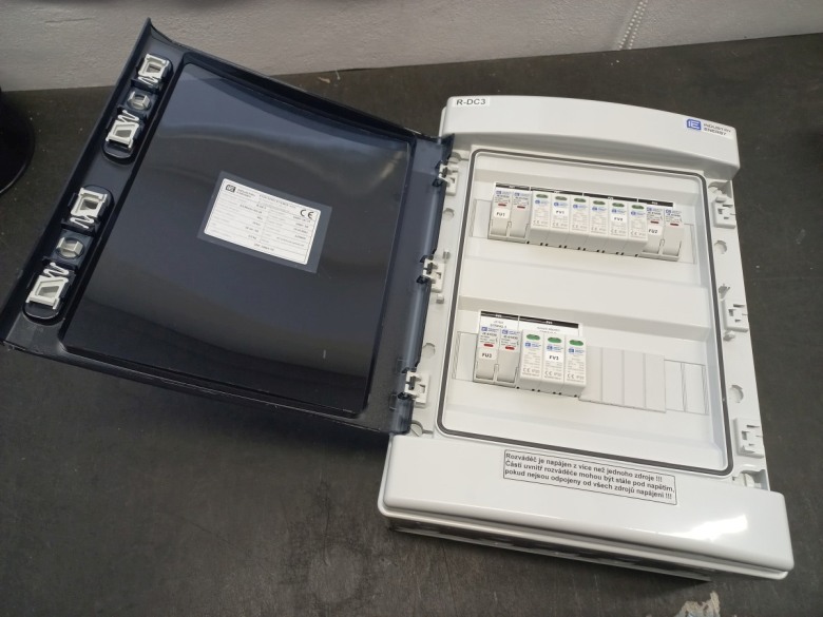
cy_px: 308
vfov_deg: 54.9
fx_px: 594
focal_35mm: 25
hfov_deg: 69.4
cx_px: 412
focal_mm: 4.6
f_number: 1.8
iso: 125
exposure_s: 1/50
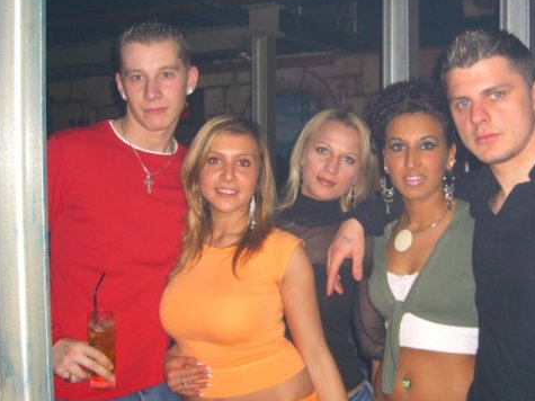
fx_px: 742
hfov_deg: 39.5
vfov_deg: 30.3
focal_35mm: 48
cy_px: 204
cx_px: 316
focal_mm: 7.9
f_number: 2.8
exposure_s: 1/60
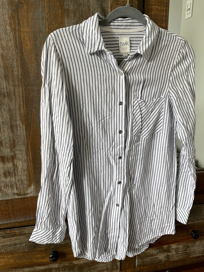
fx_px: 196
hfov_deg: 54.9
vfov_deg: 69.4
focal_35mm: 25
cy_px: 136
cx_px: 102
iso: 100
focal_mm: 5.1
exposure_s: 1/121
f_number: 1.6
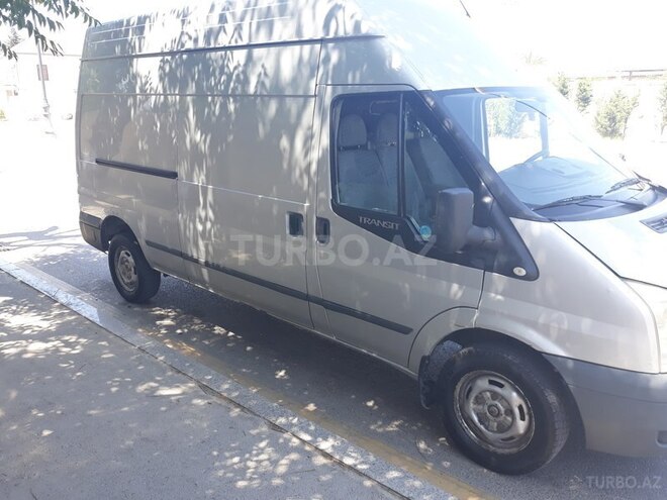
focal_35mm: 27
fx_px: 520
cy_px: 250
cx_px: 334
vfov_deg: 51.4
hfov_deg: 65.3
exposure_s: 1/199
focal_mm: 3.71
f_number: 1.7
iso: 40
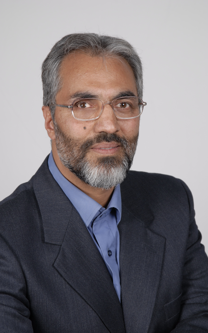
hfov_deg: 10.0
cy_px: 167
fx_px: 1184
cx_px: 101
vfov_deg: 16.0
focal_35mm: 131
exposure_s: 1/125
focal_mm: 85
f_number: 6.3
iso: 100
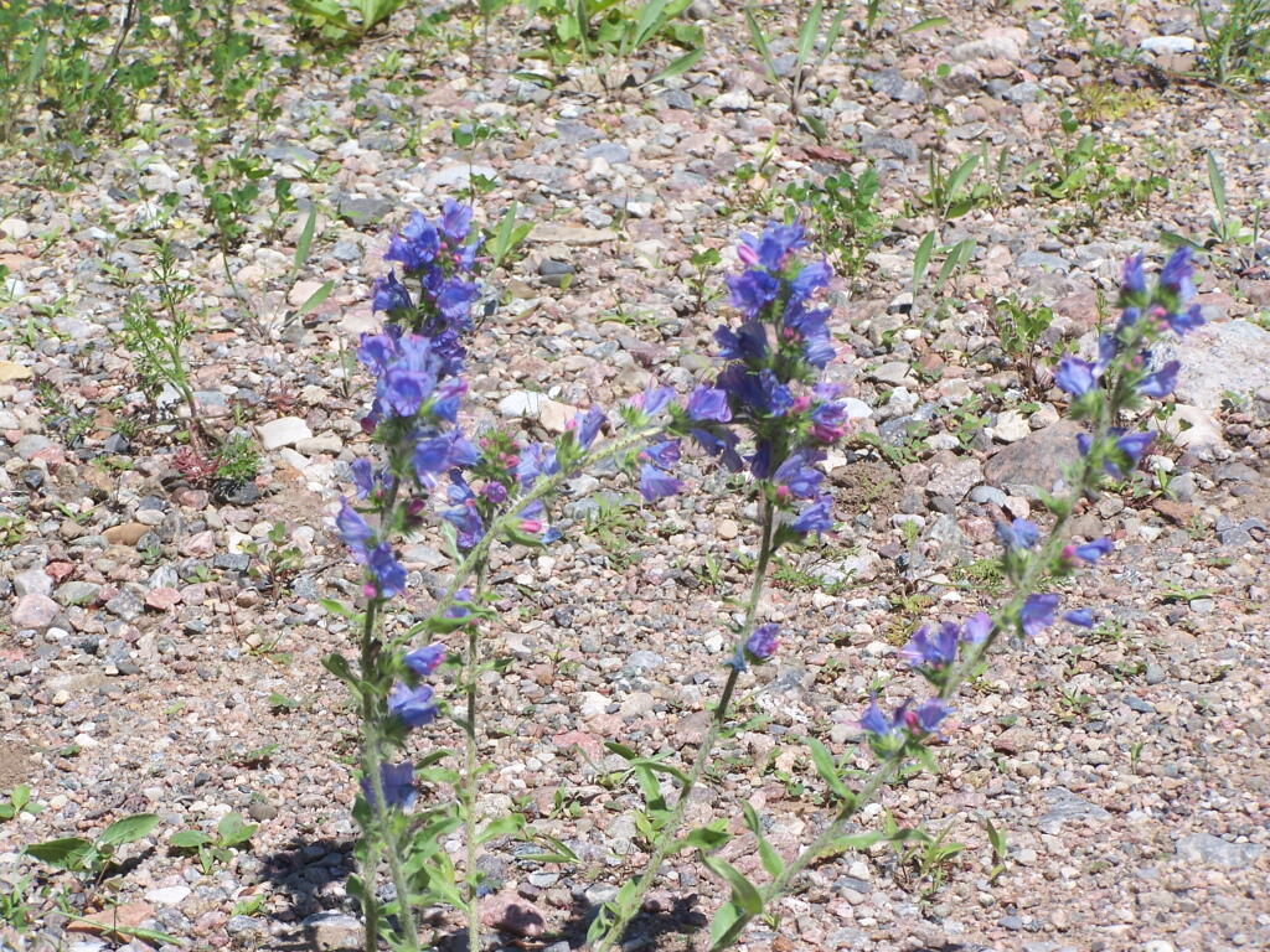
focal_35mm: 128
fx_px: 4696
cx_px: 635
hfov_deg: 15.4
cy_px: 476
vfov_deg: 11.6
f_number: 4.5
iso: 80
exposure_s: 1/640
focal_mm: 21.2
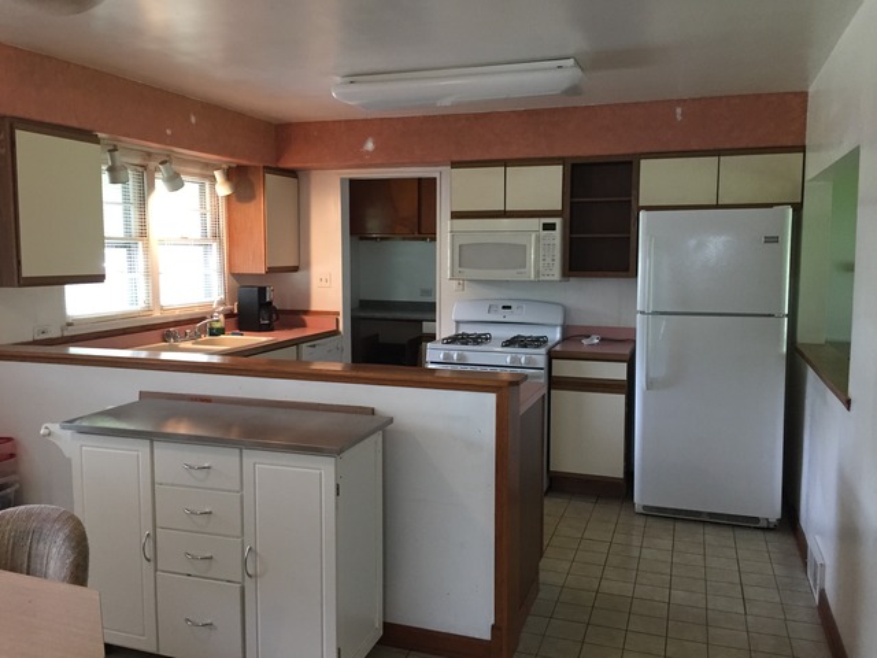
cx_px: 438
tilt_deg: -6.3
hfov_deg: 61.7
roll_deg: -0.7
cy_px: 329
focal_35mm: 29
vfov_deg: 48.2
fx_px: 735
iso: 160
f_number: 2.2
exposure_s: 1/30
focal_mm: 4.15
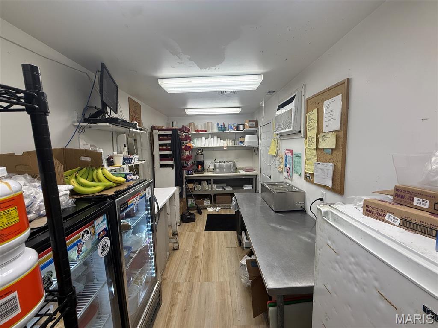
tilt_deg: -6.2
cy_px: 164
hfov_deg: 102.1
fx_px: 177
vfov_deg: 85.7
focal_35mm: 14
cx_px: 219
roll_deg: +2.6
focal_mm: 2.22
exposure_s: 1/138
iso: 125
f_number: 2.2
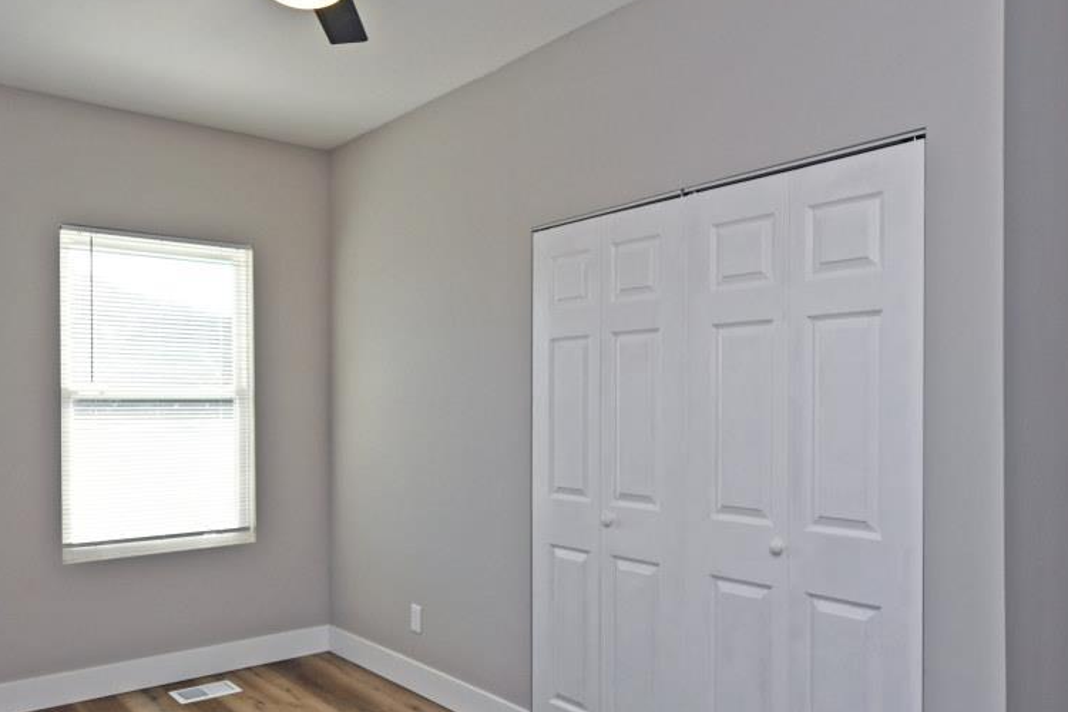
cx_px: 470
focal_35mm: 28
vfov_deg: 46.3
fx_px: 831
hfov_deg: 65.3
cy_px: 402
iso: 125
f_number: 5.6
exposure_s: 1/125
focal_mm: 14
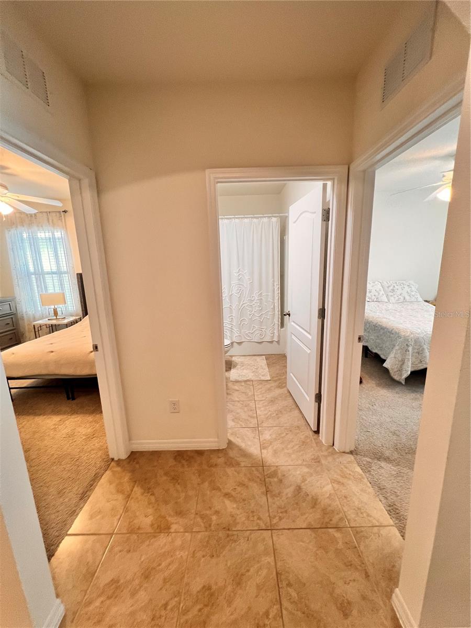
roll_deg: +2.3
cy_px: 314
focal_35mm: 13
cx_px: 236
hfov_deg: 89.9
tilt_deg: -11.6
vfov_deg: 106.2
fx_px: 236
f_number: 1.8
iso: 200
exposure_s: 1/120
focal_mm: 1.57
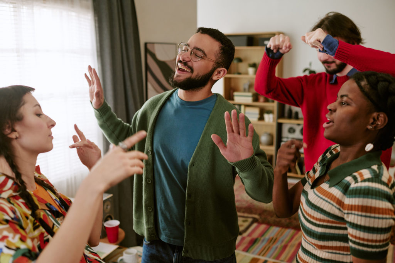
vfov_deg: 37.9
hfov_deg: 54.4
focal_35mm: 35
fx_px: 384
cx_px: 198
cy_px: 132
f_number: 2.8
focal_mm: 35
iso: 800
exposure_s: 1/200
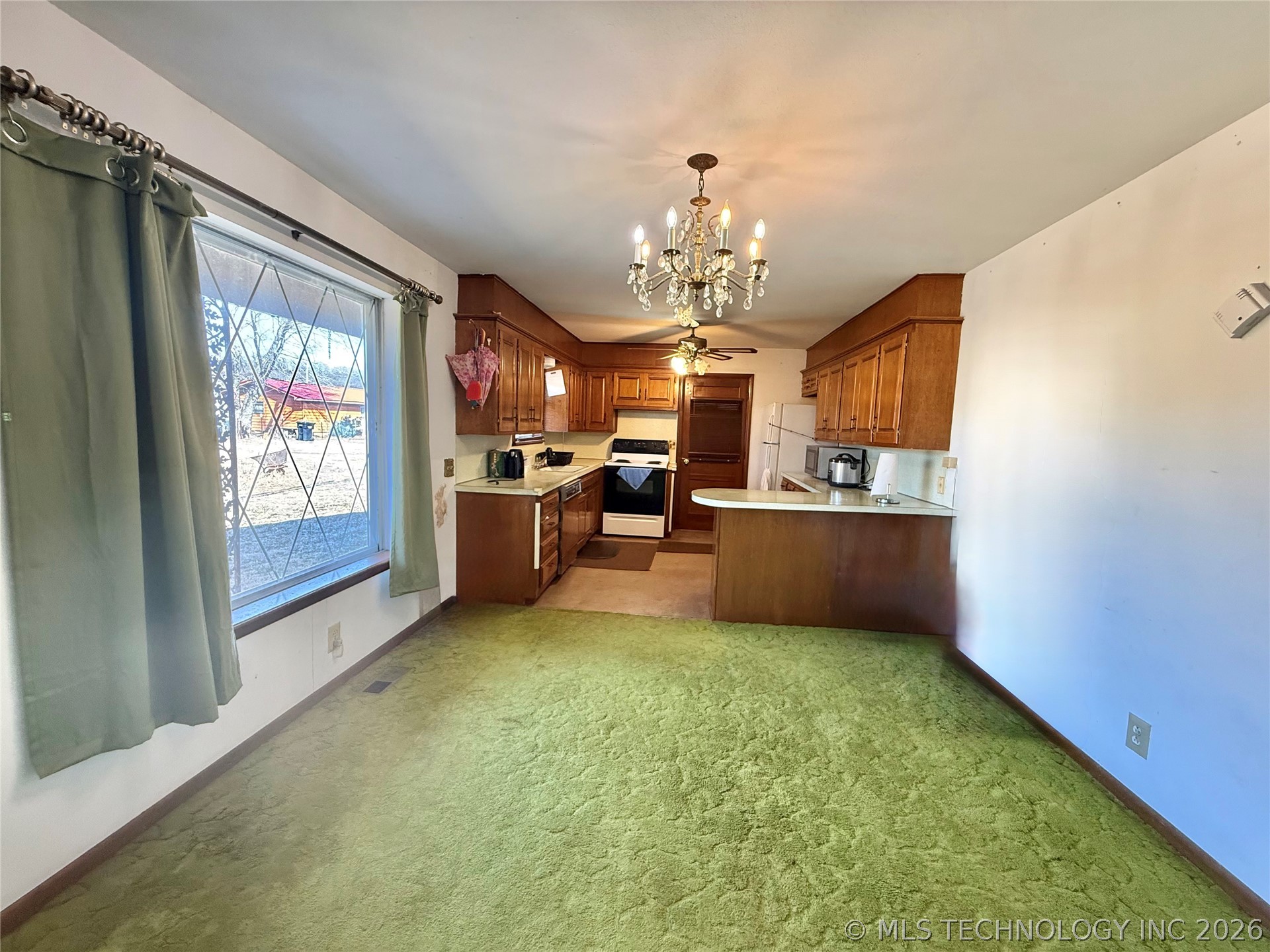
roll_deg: -2.0
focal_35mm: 14
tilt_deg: -4.8
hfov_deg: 102.1
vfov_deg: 85.7
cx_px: 635
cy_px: 476
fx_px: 514
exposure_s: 1/120
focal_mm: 2.22
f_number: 2.2
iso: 400
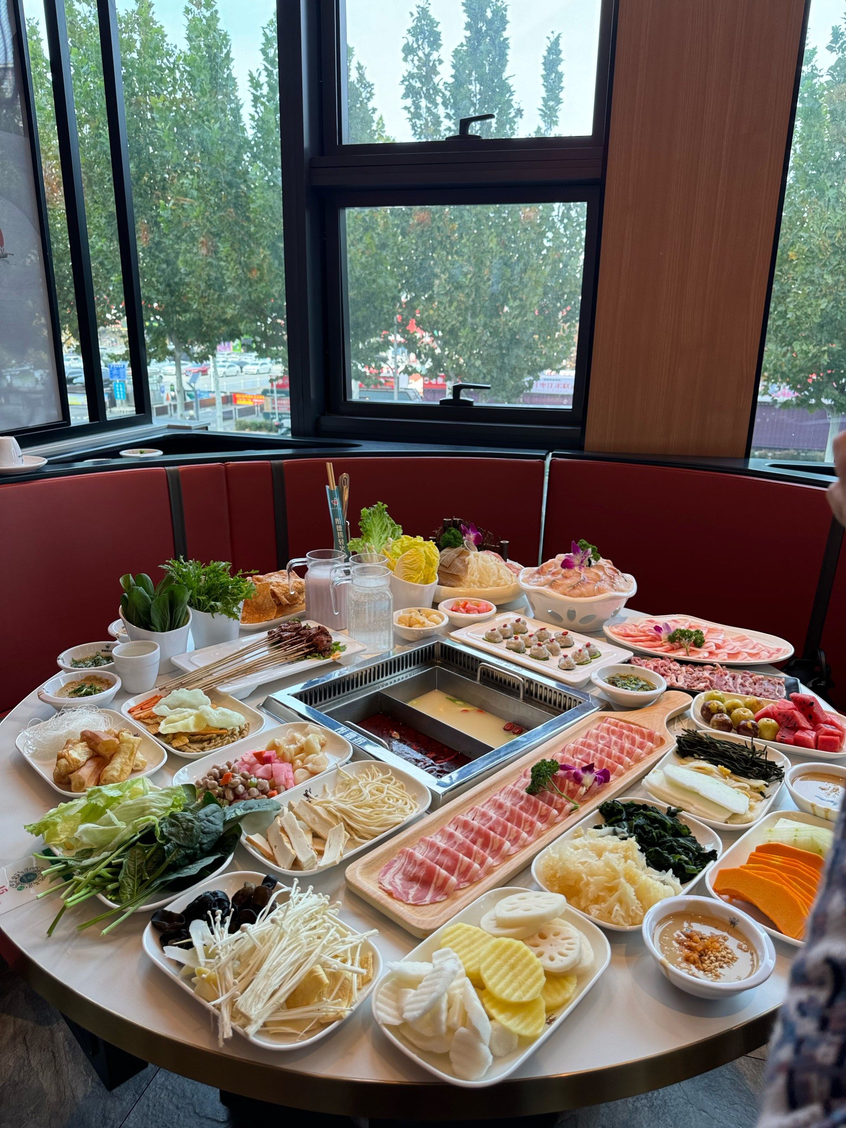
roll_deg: -0.8
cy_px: 564
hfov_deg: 56.8
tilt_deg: -17.1
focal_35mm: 24
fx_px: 782
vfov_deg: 71.6
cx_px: 423
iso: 64
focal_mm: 6.76
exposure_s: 1/121
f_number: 1.78
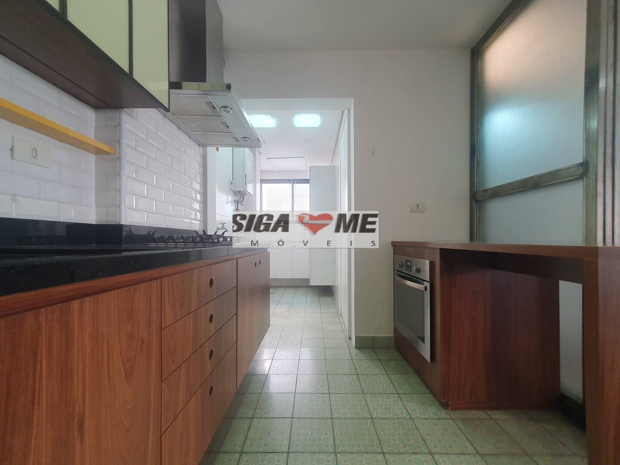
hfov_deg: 106.2
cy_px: 232
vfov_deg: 89.9
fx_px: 233
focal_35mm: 13
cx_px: 310
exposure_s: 1/60
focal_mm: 1.8
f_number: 2.2
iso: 125
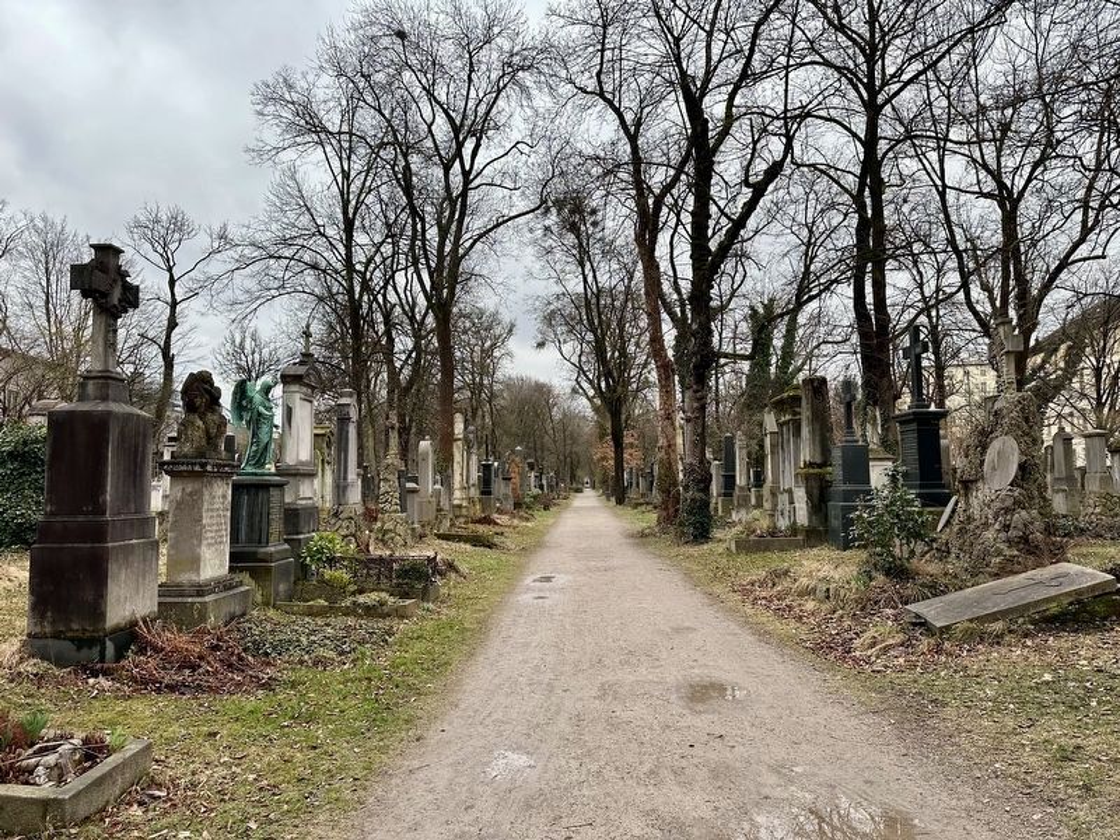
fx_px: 777
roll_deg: +0.4
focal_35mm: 24
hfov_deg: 71.6
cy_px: 420
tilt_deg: +4.6
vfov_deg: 56.8
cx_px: 560
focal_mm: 6.86
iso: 80
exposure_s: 1/822
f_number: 1.78
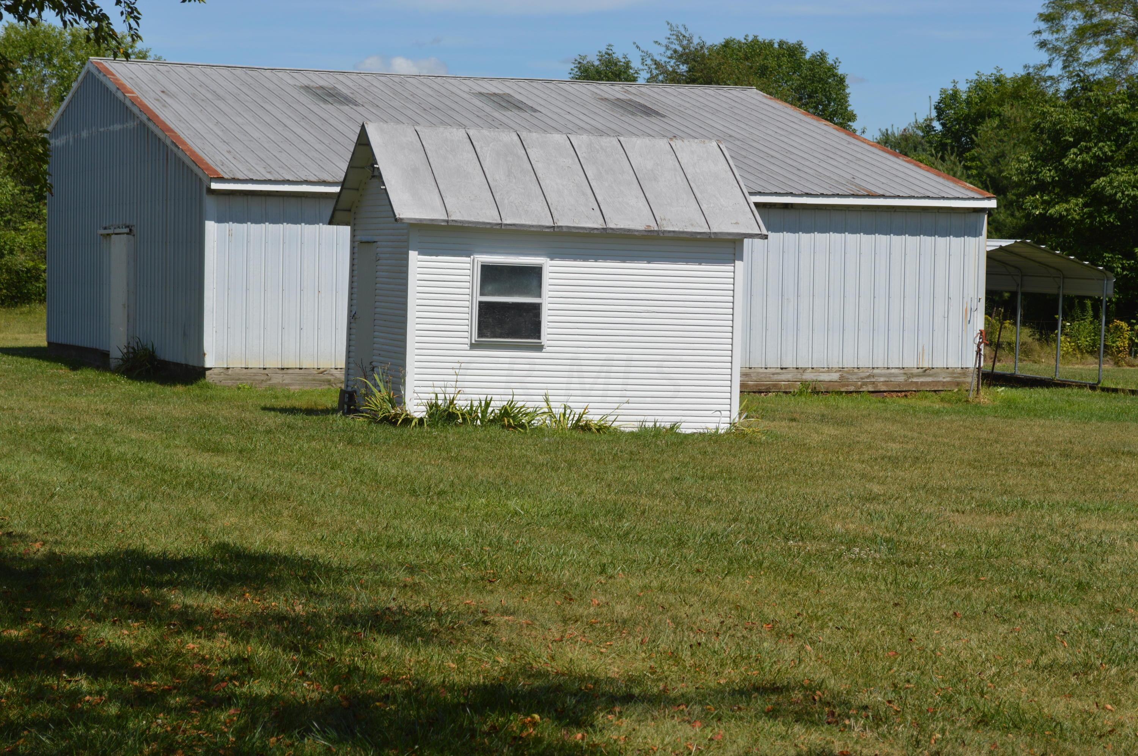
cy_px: 378
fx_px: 2605
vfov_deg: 16.5
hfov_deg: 24.6
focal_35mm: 82
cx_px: 569
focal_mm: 55
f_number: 9
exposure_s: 1/320
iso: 100
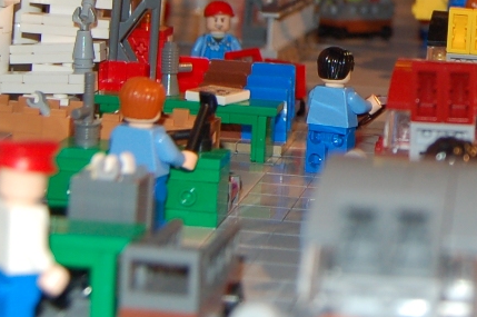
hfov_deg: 16.2
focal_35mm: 123
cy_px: -135
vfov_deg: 10.8
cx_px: 517
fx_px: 1628
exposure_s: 1/60
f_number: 3.8
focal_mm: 22
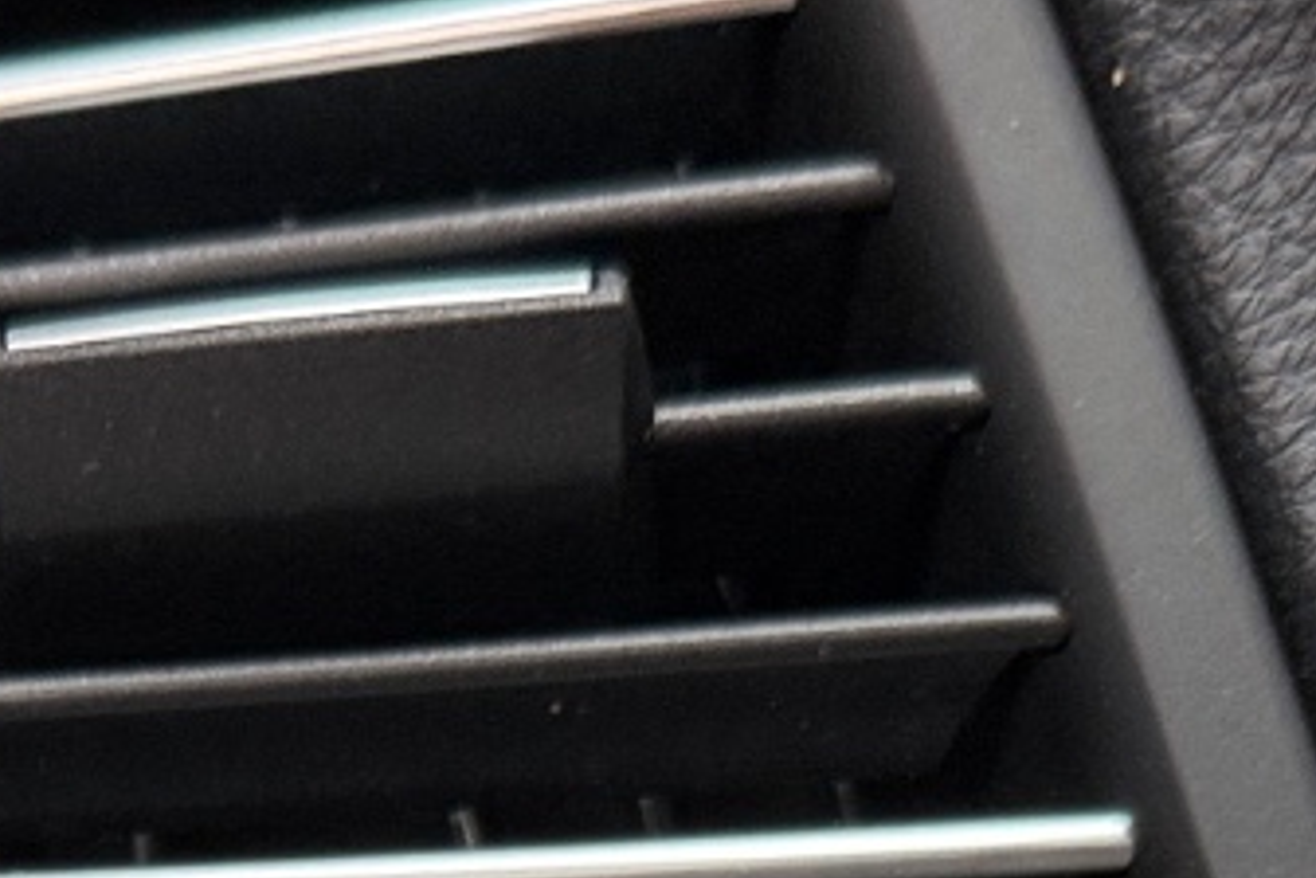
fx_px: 4350
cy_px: 1881
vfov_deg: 10.4
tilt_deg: -28.5
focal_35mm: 119
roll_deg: -0.2
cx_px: 67
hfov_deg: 16.9
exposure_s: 1/50
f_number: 1.78
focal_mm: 6.76
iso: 200
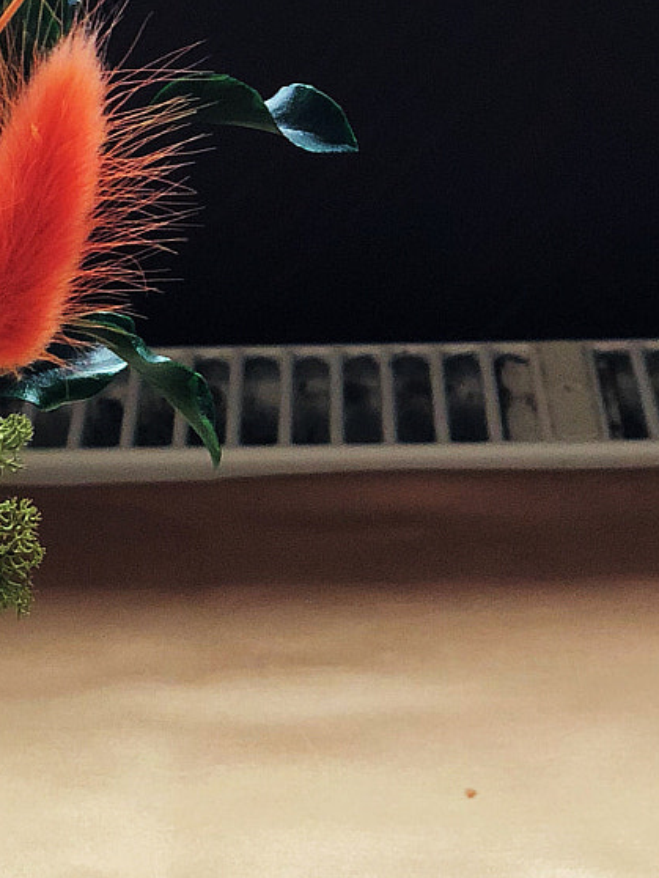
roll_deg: +1.6
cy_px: 374
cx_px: -5
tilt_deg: -17.0
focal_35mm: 149
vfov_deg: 13.2
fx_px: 3779
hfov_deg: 9.9
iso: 80
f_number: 2.4
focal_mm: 6
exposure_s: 1/33
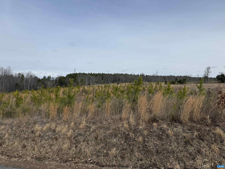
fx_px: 156
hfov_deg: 71.6
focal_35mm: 24
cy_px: 84
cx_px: 112
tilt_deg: +2.1
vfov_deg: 56.8
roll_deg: +1.2
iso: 80
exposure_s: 1/6173
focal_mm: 6.76
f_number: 1.78
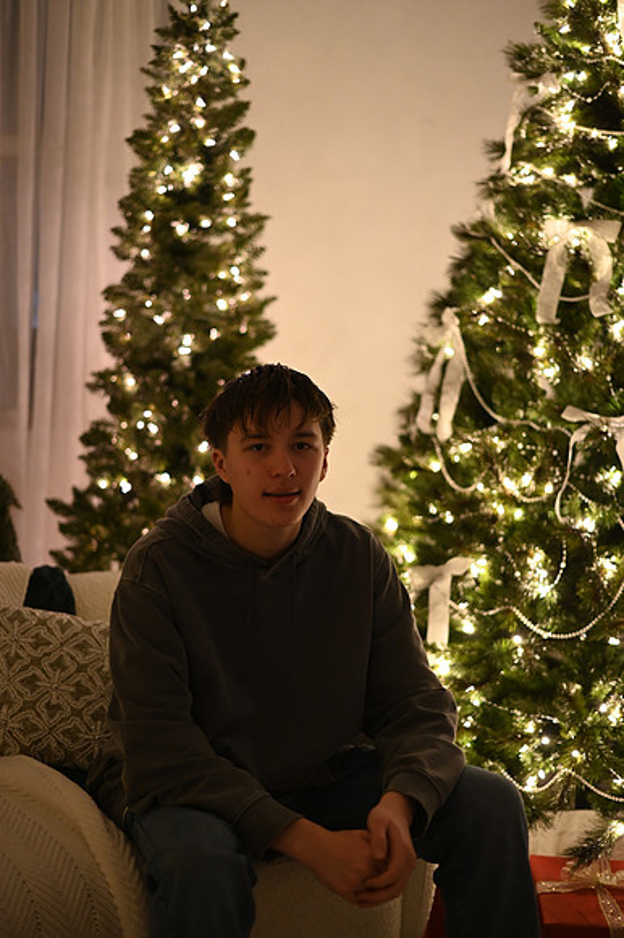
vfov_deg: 39.6
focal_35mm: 50
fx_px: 1301
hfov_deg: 27.0
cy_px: 469
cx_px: 312
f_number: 1.8
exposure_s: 1/100
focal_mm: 50
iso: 1600
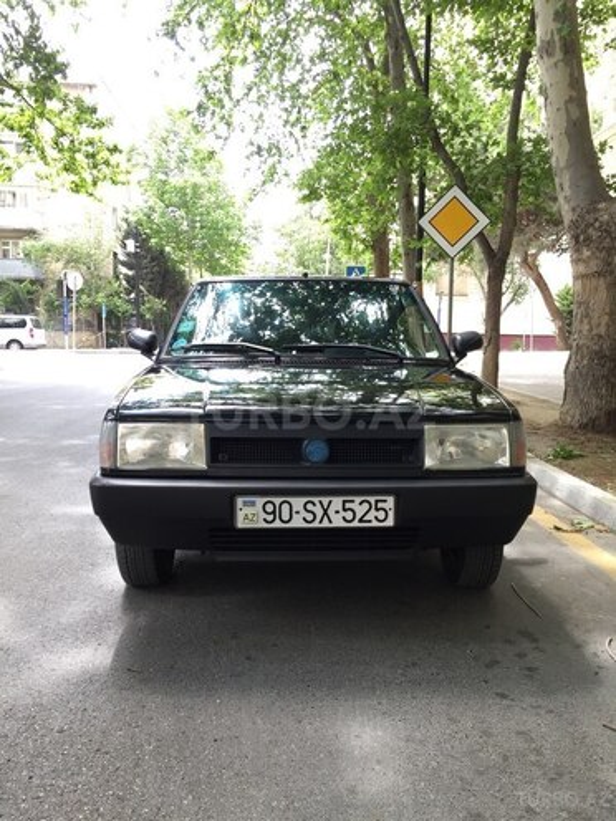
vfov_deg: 61.7
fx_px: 688
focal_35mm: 29
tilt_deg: -3.5
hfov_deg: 48.2
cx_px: 308
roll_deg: -0.8
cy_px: 410
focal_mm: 4.15
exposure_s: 1/100
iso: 40
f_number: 2.2
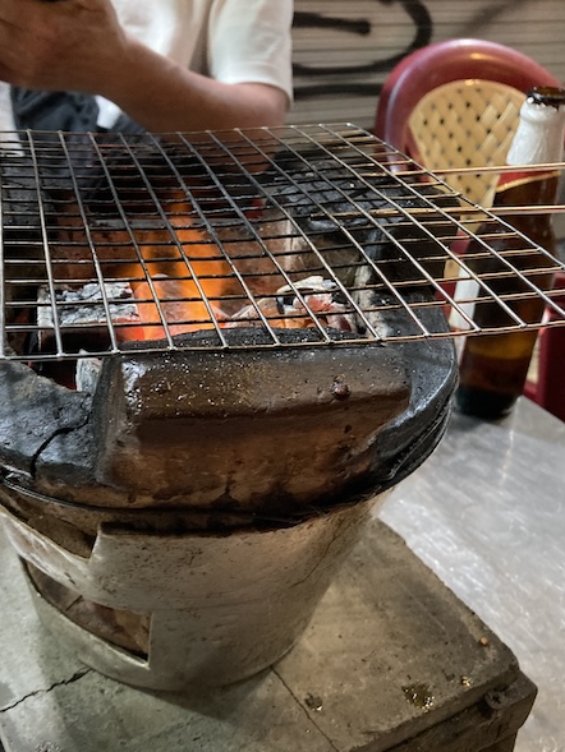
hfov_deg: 37.3
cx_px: 190
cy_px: 372
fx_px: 827
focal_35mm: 38
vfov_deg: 49.0
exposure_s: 1/33
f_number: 1.8
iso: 250
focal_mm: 3.99
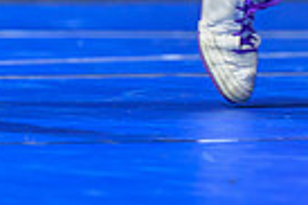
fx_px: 7657
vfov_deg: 1.5
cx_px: 515
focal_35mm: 896
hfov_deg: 2.3
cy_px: -198
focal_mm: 155
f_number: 2.8
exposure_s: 1/800
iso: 3200
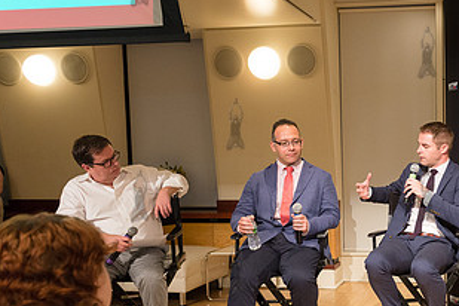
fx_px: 574
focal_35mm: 45
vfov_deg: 29.7
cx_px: 426
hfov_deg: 39.9
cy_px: 195
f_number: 4
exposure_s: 1/160
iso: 2500
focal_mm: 24
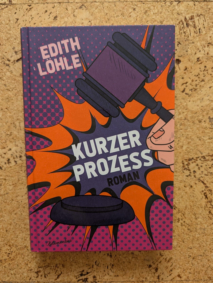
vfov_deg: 71.5
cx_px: 106
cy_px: 142
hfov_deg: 56.9
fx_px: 196
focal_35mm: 24
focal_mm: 6.9
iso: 532
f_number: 1.68
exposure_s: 1/170
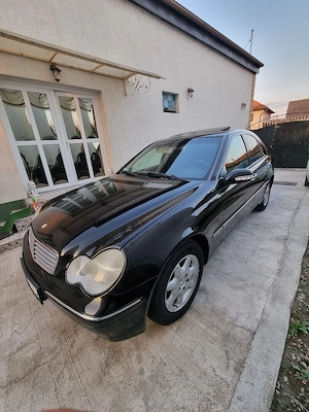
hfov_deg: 89.9
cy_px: 206
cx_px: 154
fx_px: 155
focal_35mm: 13
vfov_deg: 106.2
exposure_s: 1/100
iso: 64
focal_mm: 2.2
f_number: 2.2
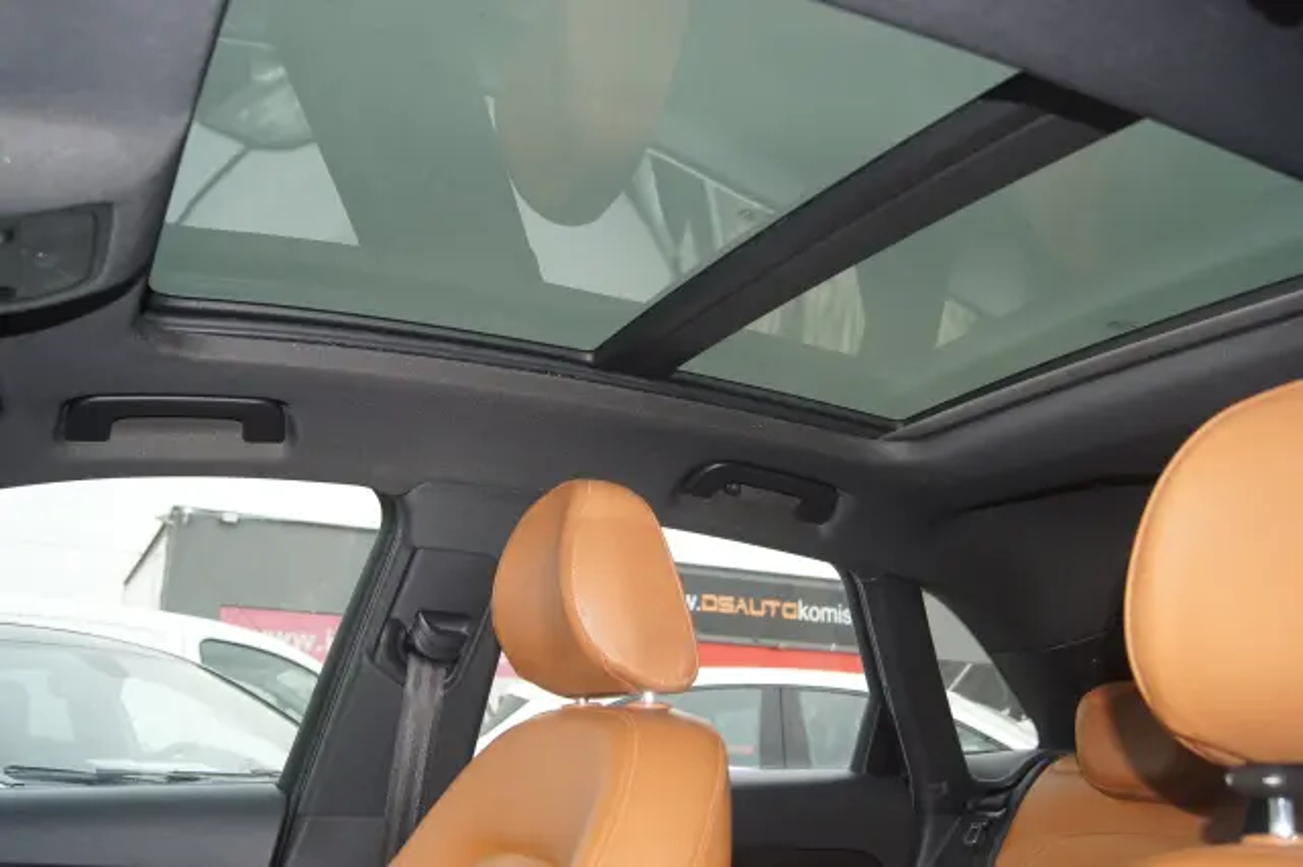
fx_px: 1194
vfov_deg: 39.9
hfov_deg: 57.2
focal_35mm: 33
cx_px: 652
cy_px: 434
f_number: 4
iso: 100
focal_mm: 22
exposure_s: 1/60
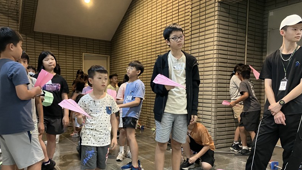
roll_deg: +0.1
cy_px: 109
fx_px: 248
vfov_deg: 37.5
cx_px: 150
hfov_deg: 62.6
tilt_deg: -2.7
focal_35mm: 31
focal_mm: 3.99
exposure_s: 1/30
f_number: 1.8
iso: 500
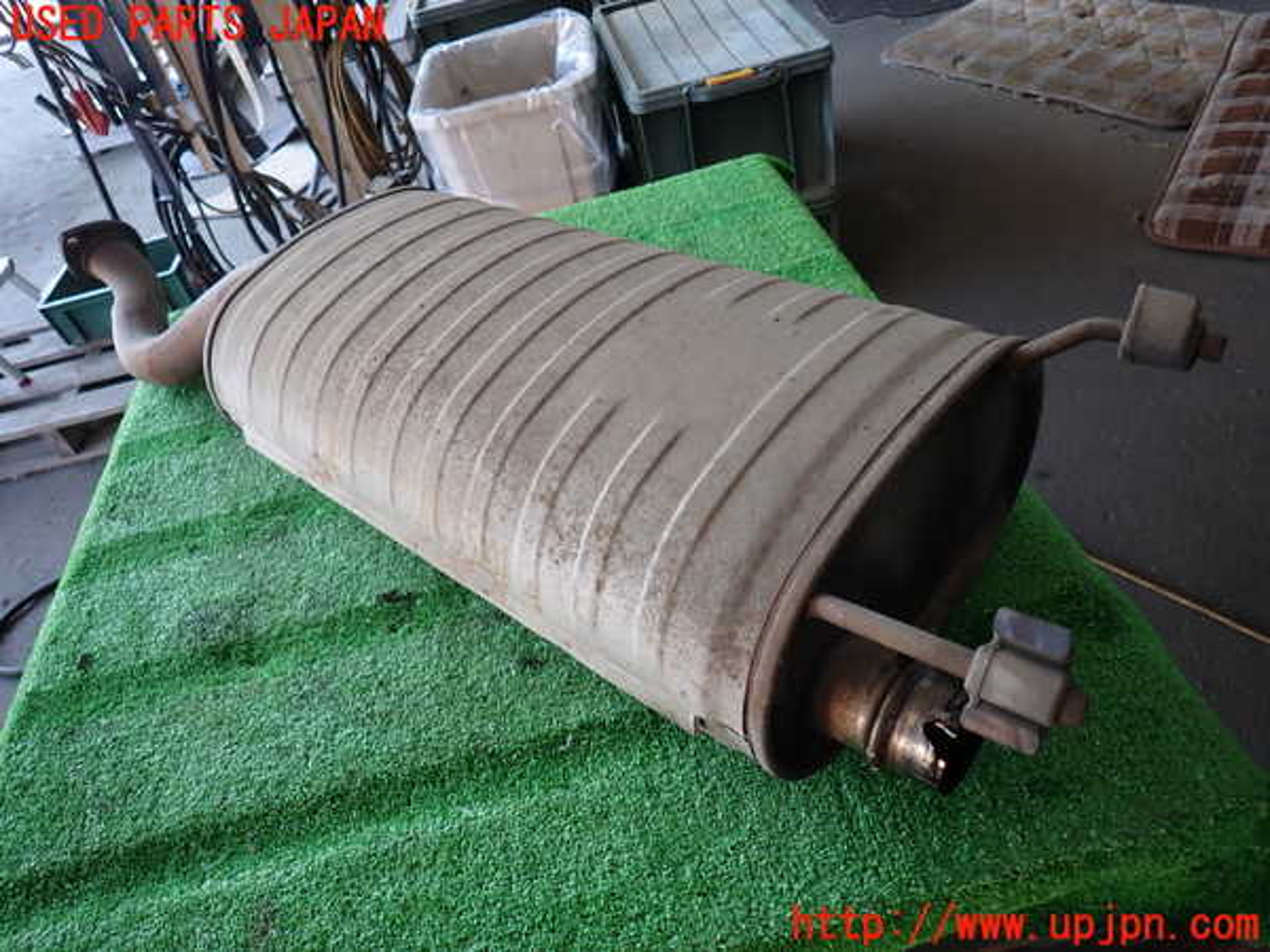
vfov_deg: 54.9
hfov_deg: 69.4
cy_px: 476
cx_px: 635
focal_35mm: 25
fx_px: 917
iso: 125
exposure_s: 1/60
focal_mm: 4.5
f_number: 2
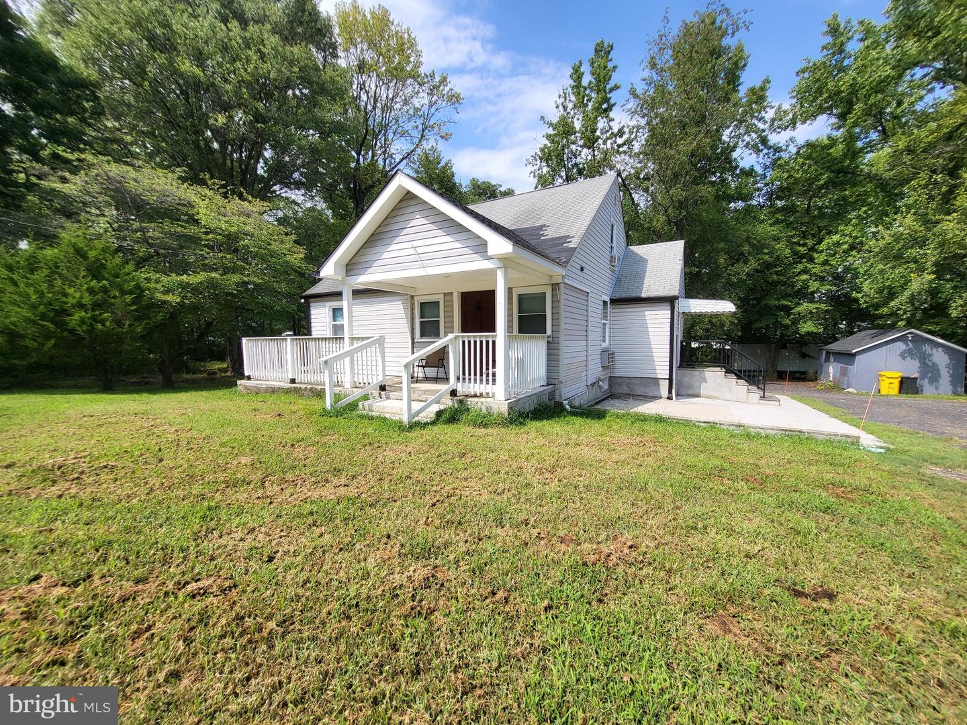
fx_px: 363
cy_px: 362
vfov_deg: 89.9
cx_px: 484
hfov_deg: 106.2
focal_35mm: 13
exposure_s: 1/823
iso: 32
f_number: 2.2
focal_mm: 1.74
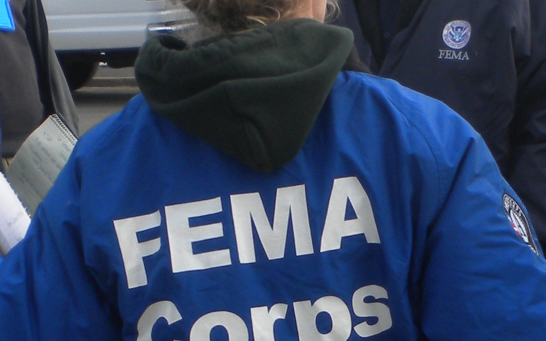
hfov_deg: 17.2
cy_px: 244
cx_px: 381
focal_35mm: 121
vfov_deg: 10.8
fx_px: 1800
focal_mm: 6.3
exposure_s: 1/174
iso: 80
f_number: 4.6
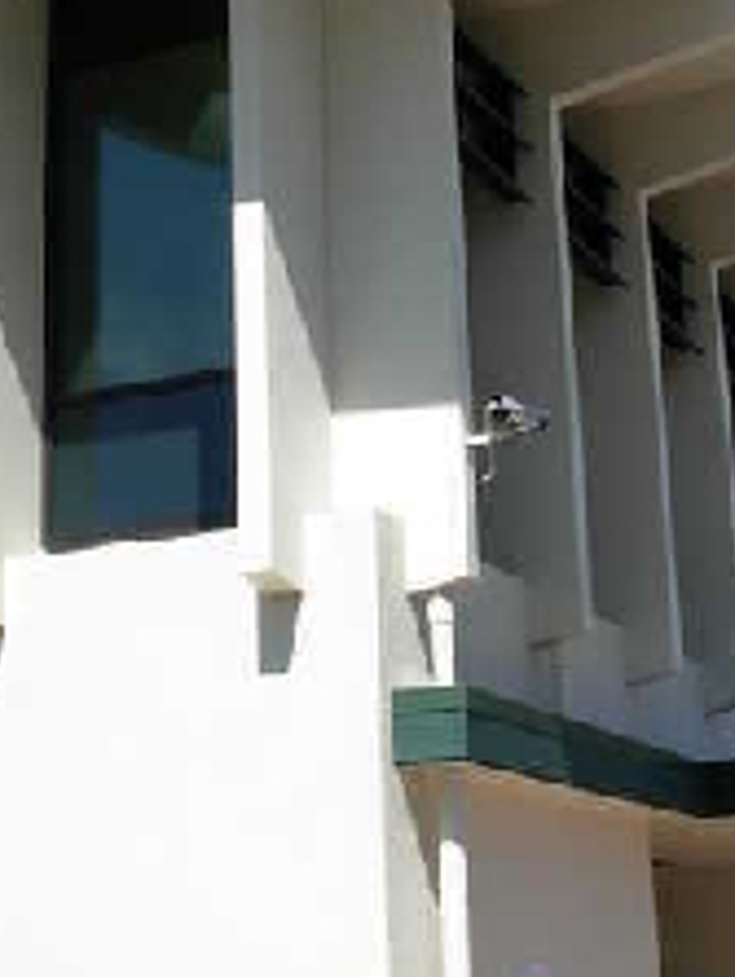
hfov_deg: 18.0
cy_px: 110
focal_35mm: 82
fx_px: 2317
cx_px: 308
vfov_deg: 23.2
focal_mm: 6.3
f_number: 4.9
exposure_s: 1/483
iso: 79
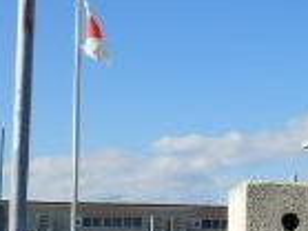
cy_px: 173
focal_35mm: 110
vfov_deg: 13.4
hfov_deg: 17.0
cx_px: 388
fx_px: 978
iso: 80
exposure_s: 1/200
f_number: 7.9
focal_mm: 4.2
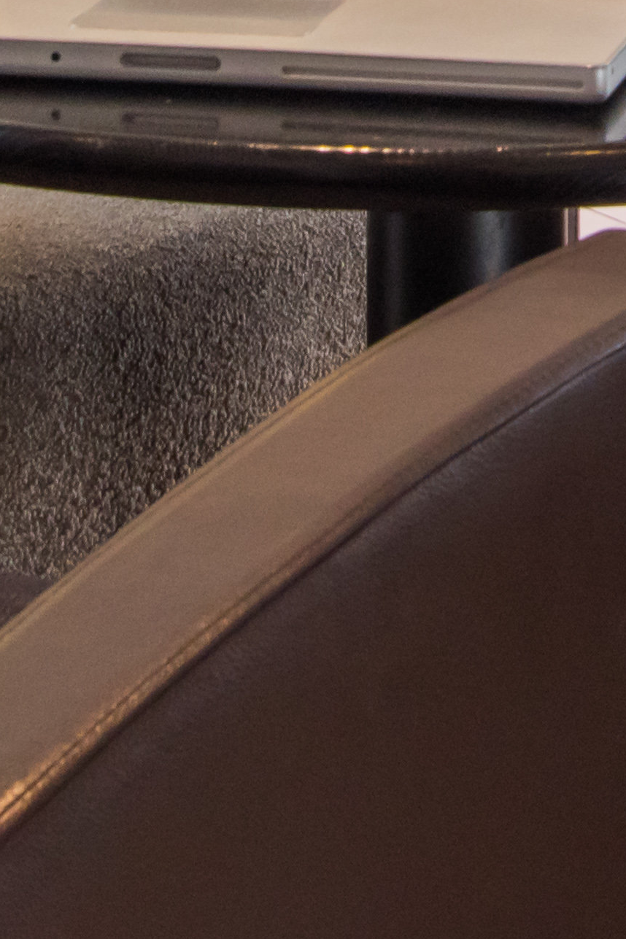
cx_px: 711
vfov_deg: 9.6
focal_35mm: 206
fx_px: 5373
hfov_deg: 6.6
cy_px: -570
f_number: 10
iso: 640
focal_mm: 36
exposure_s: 1/13
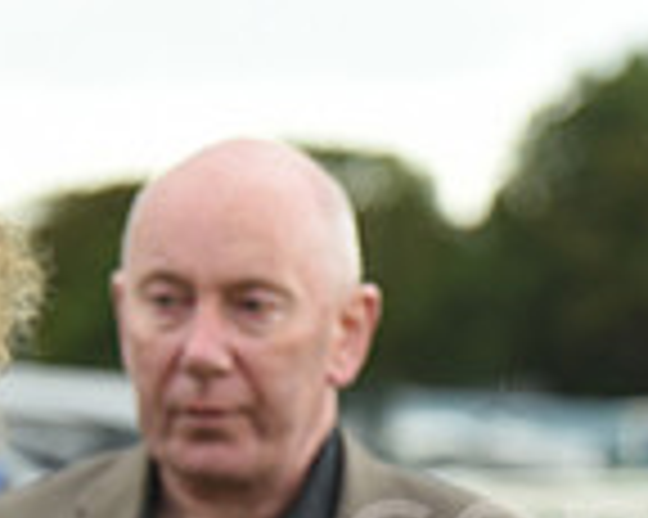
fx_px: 7589
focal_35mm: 396
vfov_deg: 3.9
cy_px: 831
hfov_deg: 4.9
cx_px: 932
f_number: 4
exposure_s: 1/1000
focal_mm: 105
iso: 1250
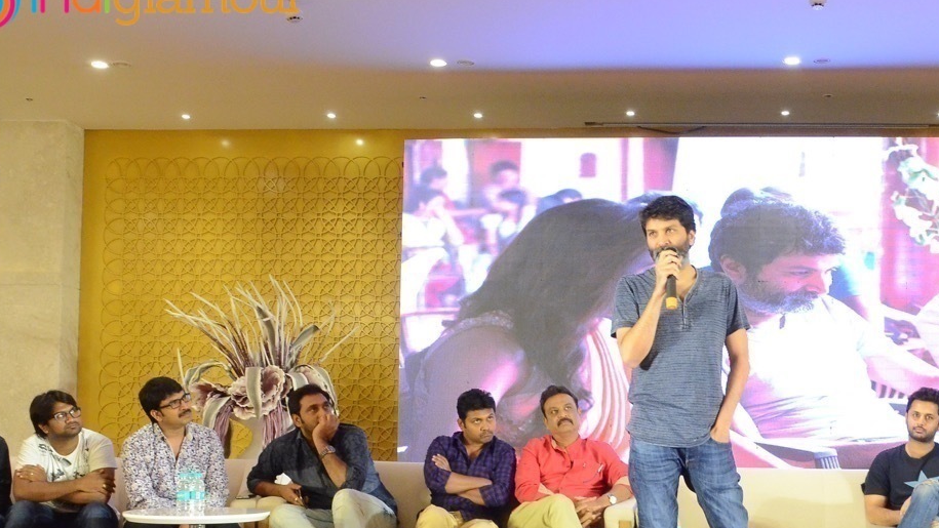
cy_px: 402
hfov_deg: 41.6
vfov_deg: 24.2
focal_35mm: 49
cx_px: 618
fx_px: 1220
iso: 4000
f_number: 5.6
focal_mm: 22
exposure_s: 1/80
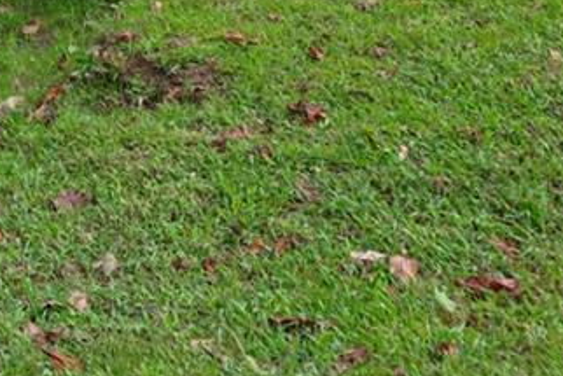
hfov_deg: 19.0
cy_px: -521
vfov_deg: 12.3
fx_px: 1392
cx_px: -362
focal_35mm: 89
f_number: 7.1
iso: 320
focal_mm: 14
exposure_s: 1/800
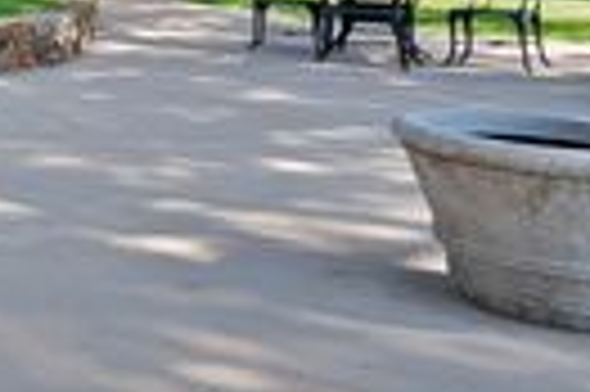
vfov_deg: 20.5
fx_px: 998
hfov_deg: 22.6
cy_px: -104
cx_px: -414
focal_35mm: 61
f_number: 9
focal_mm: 16
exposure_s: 1/200
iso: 640
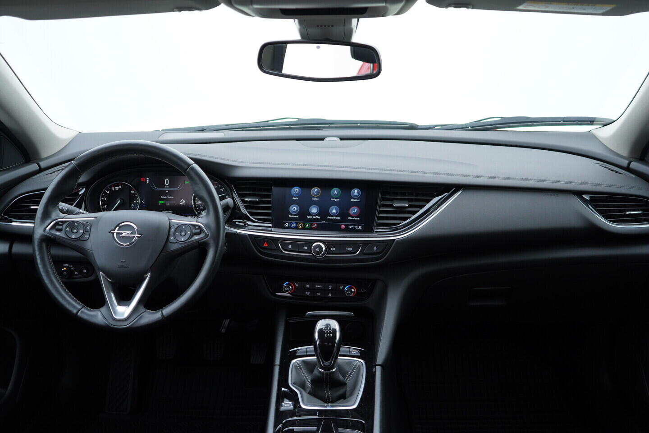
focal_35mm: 36
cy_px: 216
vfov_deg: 36.9
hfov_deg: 53.1
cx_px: 324
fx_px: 649
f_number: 2.8
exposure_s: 1/40
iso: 160
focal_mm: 24
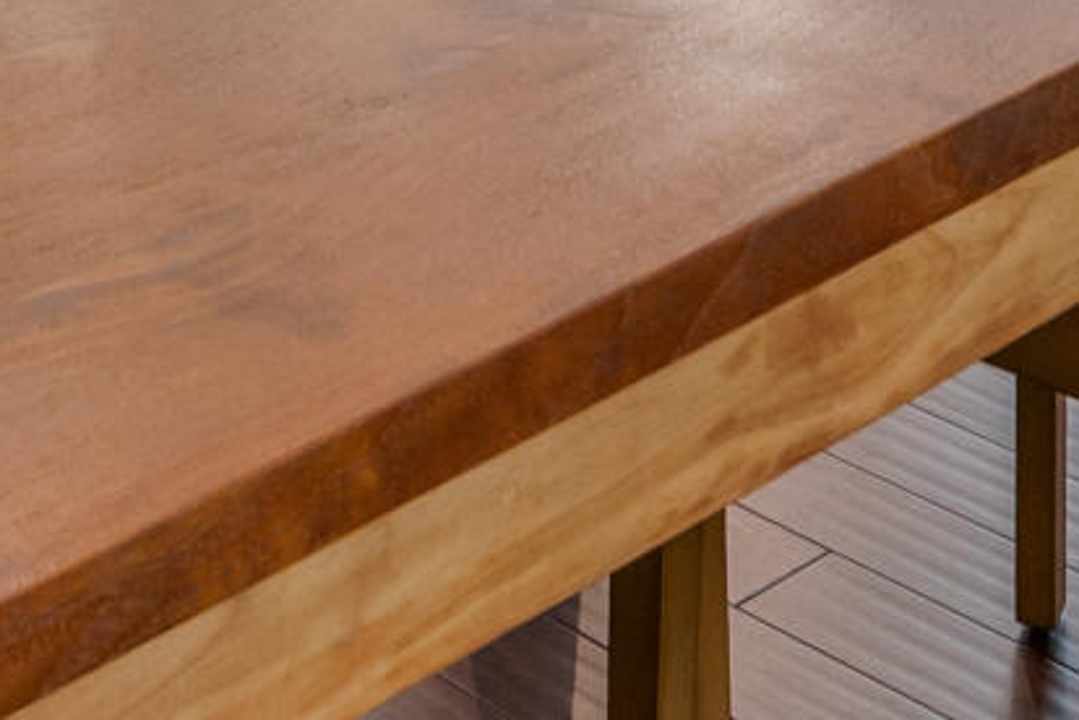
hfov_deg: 17.3
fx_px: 3477
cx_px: 21
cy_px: -1304
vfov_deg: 9.6
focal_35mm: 116
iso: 400
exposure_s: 1/2
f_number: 8
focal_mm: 16
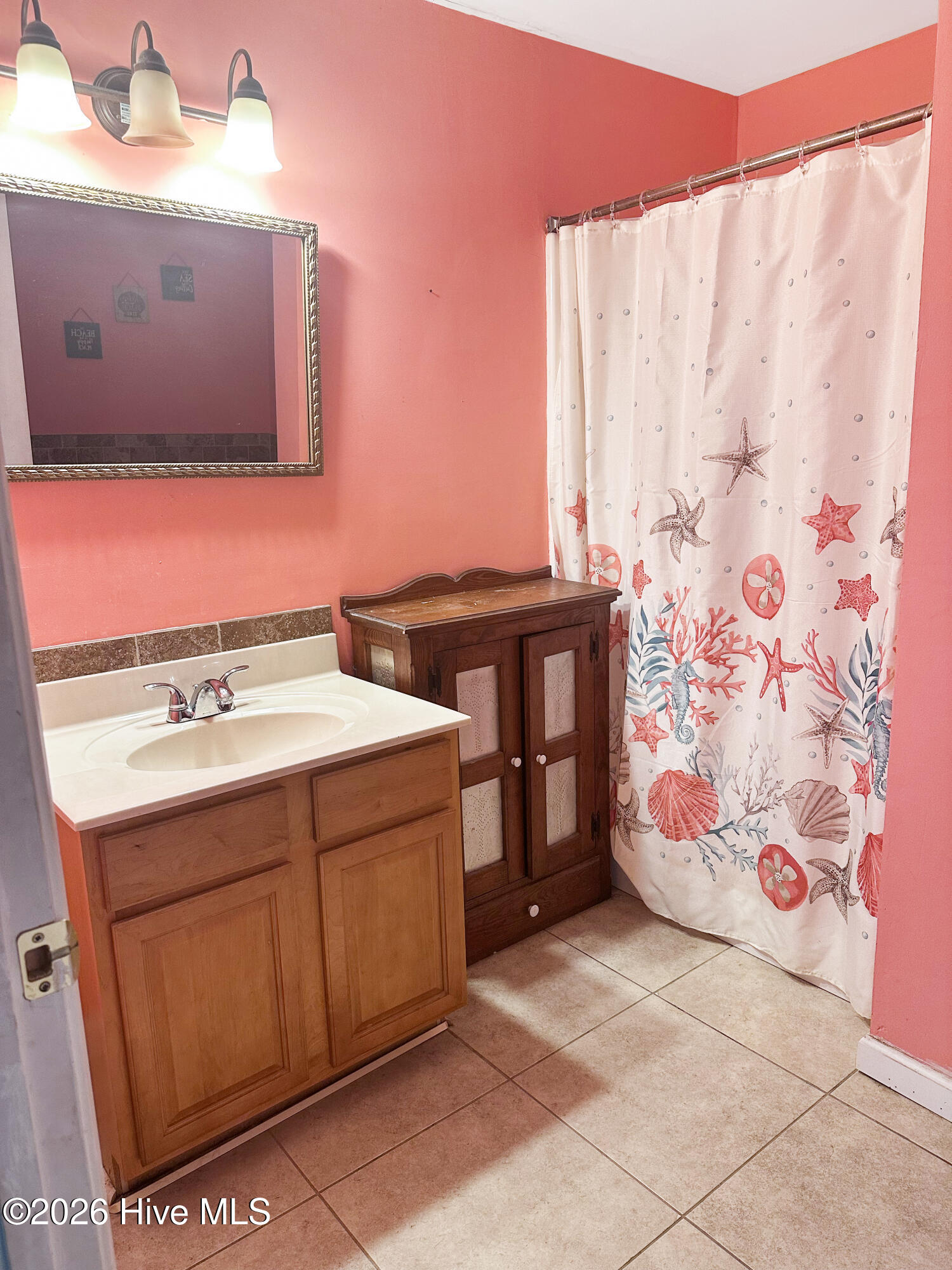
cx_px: 476
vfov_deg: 71.6
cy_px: 635
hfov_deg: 56.8
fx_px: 880
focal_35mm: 24
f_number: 1.78
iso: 200
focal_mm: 6.86
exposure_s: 1/60
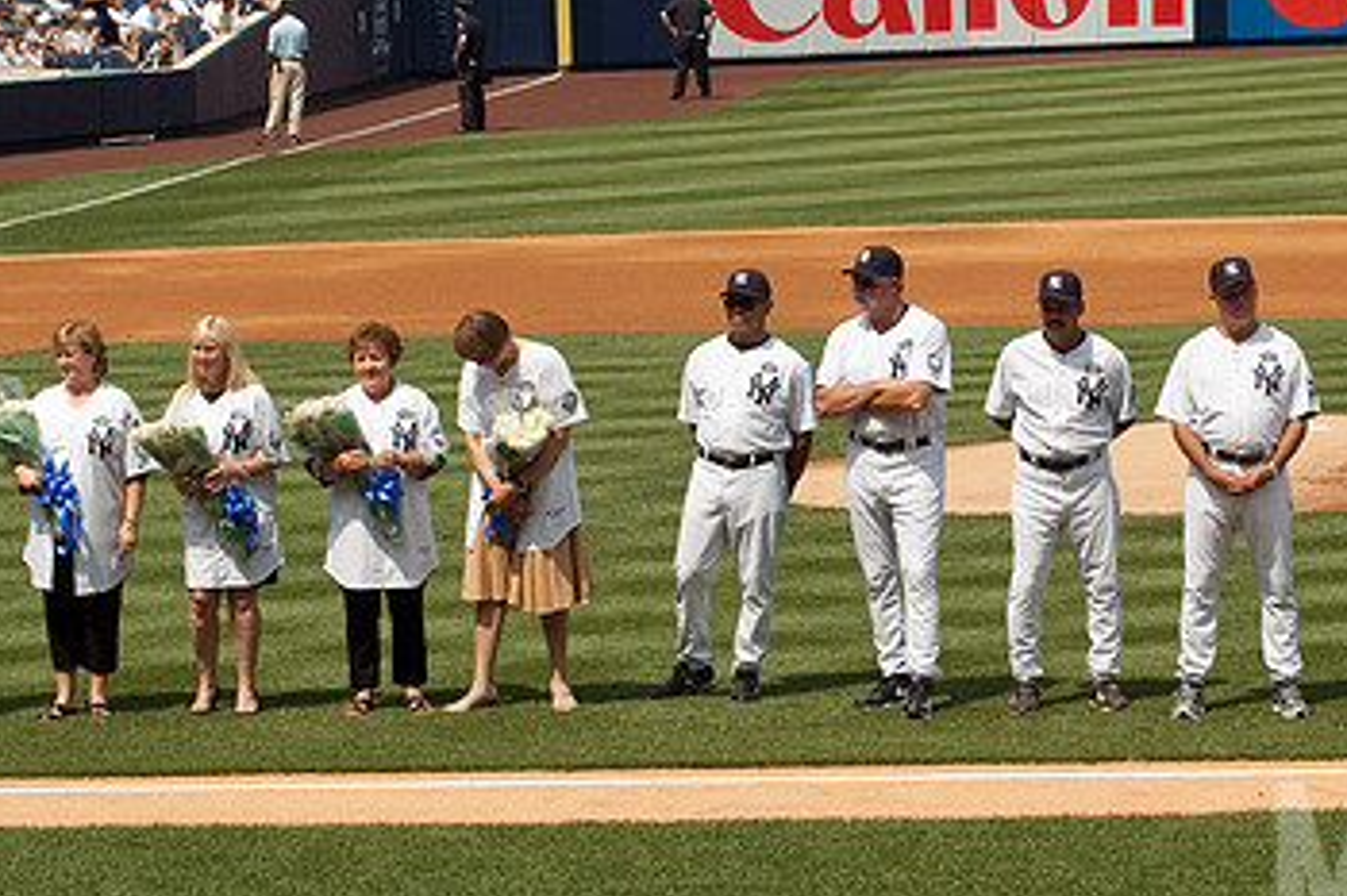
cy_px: 368
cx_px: 798
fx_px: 7068
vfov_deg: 7.3
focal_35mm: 189
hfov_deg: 10.9
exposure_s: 1/500
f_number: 11
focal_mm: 70
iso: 320
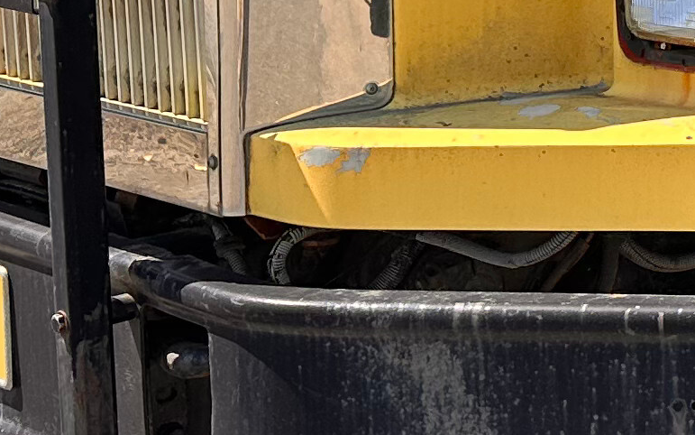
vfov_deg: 9.6
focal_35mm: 133
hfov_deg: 14.1
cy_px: -219
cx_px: 1198
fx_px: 2519
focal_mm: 6.86
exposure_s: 1/1751
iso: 80
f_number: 1.78
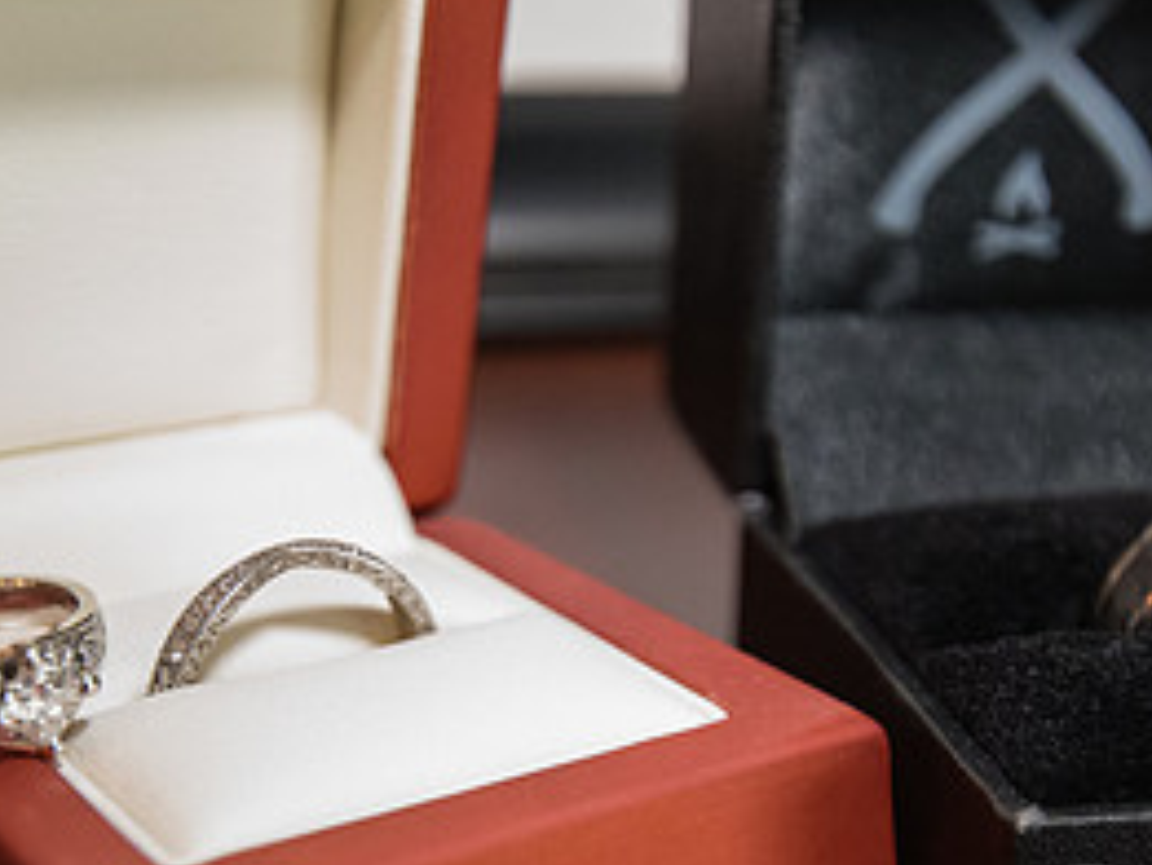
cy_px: 699
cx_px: 541
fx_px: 2098
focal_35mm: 63
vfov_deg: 23.0
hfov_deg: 30.7
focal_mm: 19
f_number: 3.5
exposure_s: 1/60
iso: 3200
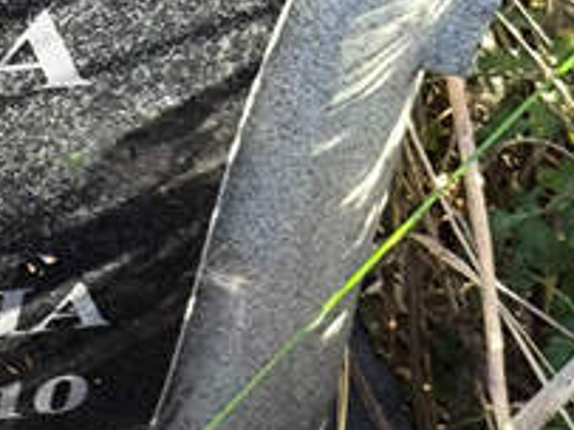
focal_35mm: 197
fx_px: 3265
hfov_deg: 9.4
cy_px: 116
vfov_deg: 7.5
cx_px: -541
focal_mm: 4.71
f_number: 1.7
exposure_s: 1/107
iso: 50
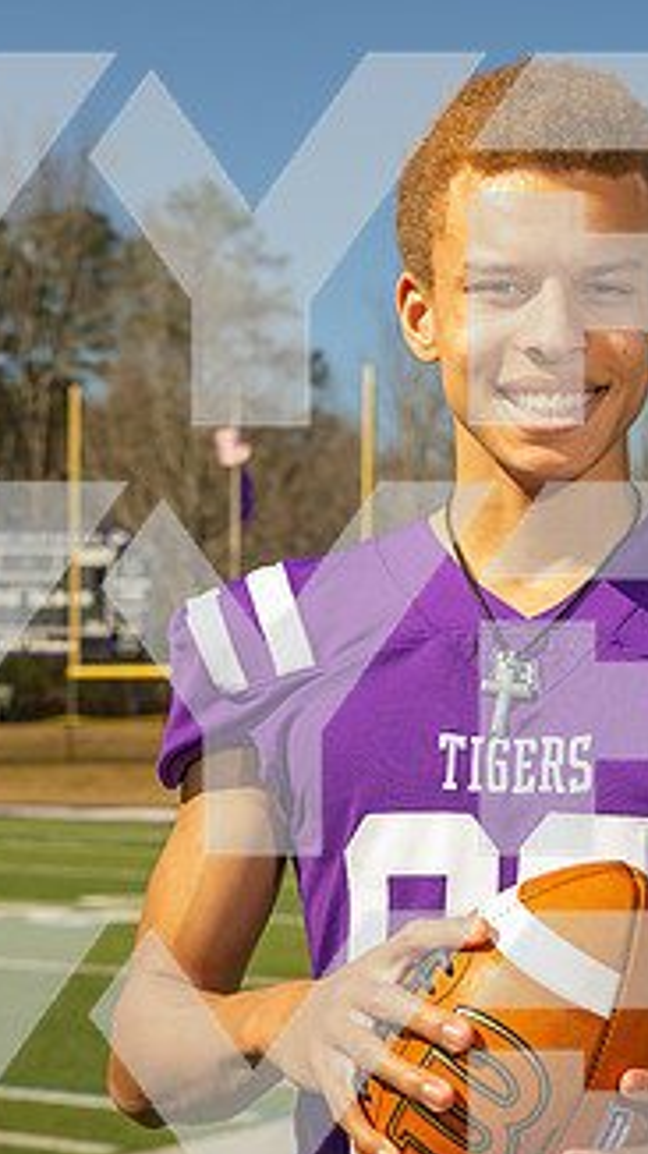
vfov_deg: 25.9
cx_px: 411
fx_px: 2509
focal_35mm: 82
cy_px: 671
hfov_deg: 14.7
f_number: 5.6
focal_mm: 44
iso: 100
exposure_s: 1/125
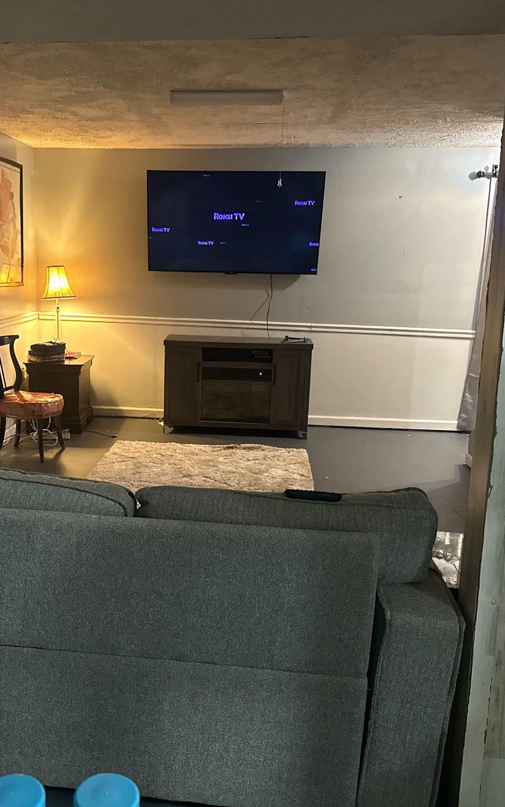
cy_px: 404
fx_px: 748
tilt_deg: -11.4
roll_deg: -1.4
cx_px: 163
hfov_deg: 36.8
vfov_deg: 56.7
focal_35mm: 34
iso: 800
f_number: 1.78
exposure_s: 1/40
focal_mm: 6.86
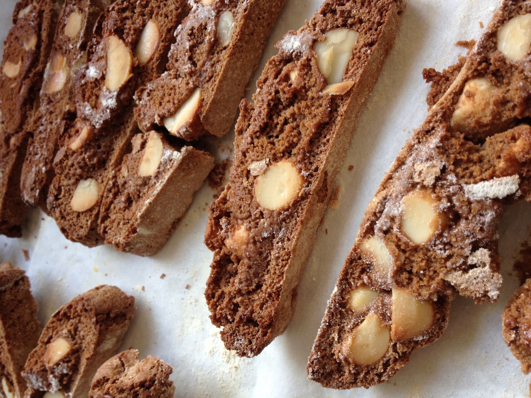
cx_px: 266
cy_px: 199
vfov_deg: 40.7
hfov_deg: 52.6
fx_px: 537
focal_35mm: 35
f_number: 2.4
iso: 80
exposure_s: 1/120
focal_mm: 4.28
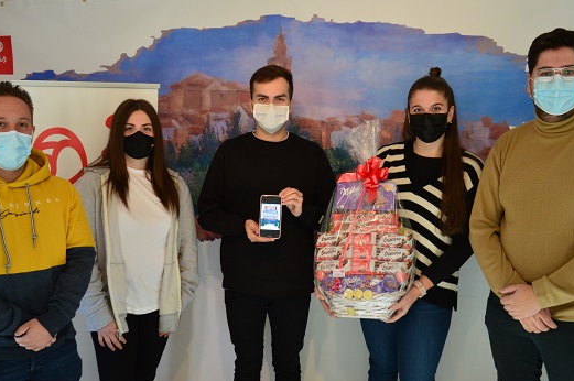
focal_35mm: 39
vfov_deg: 34.1
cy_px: 216
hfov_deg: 49.6
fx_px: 621
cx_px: 291
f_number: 8
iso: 800
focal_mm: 22
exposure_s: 1/60
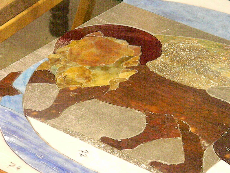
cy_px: 86
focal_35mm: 147
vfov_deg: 10.1
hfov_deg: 13.4
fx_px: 977
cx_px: 115
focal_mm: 26.8
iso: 3200
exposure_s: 1/38.3
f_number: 5
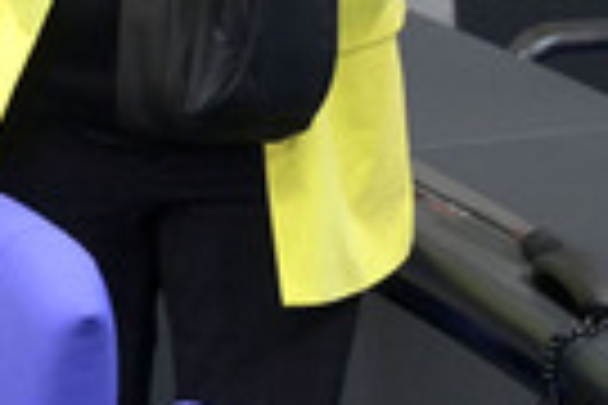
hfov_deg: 2.2
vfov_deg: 1.5
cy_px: -153
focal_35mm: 938
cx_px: 173
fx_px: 15841
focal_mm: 280
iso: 8000
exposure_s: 1/400
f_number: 5.6
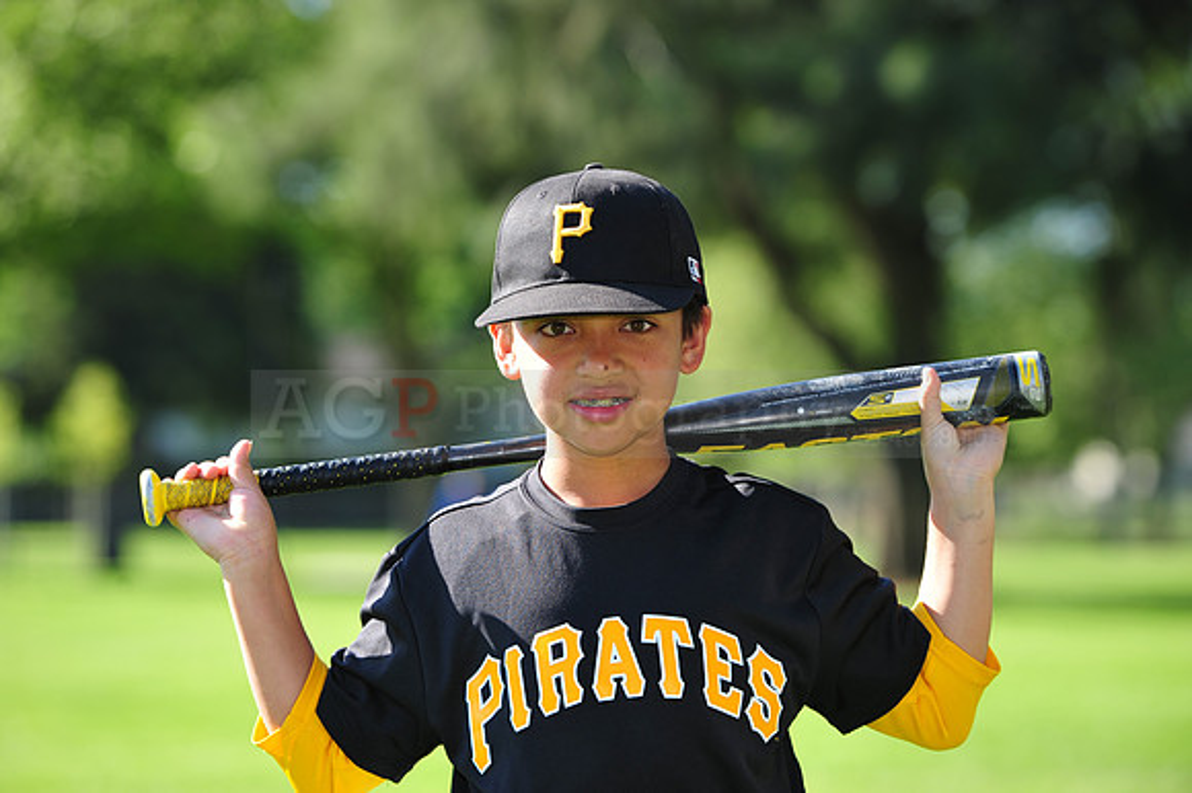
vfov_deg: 8.3
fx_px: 5460
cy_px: 396
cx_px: 596
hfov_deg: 12.5
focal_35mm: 165
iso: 200
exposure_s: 1/400
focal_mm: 165
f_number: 5
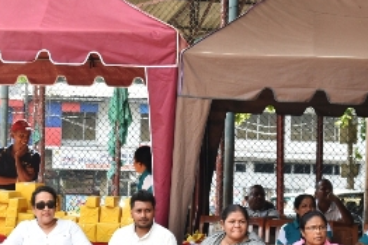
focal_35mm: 123
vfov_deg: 11.1
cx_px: 69
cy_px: 205
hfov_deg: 16.5
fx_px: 1258
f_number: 9
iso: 400
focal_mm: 48
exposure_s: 1/125
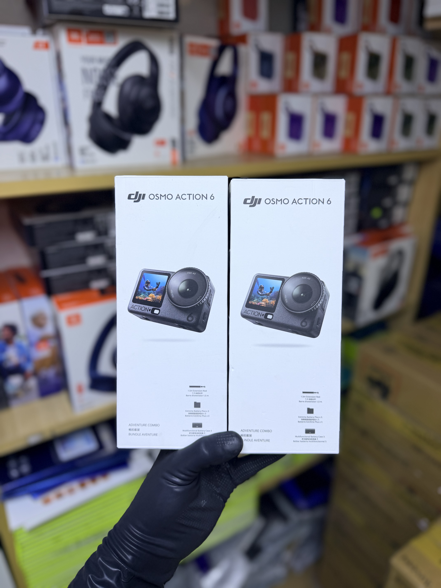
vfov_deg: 71.6
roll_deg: -0.1
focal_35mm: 24
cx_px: 220
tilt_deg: -24.7
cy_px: 294
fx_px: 408
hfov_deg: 56.8
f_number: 1.78
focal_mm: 6.76
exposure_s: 1/145
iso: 50
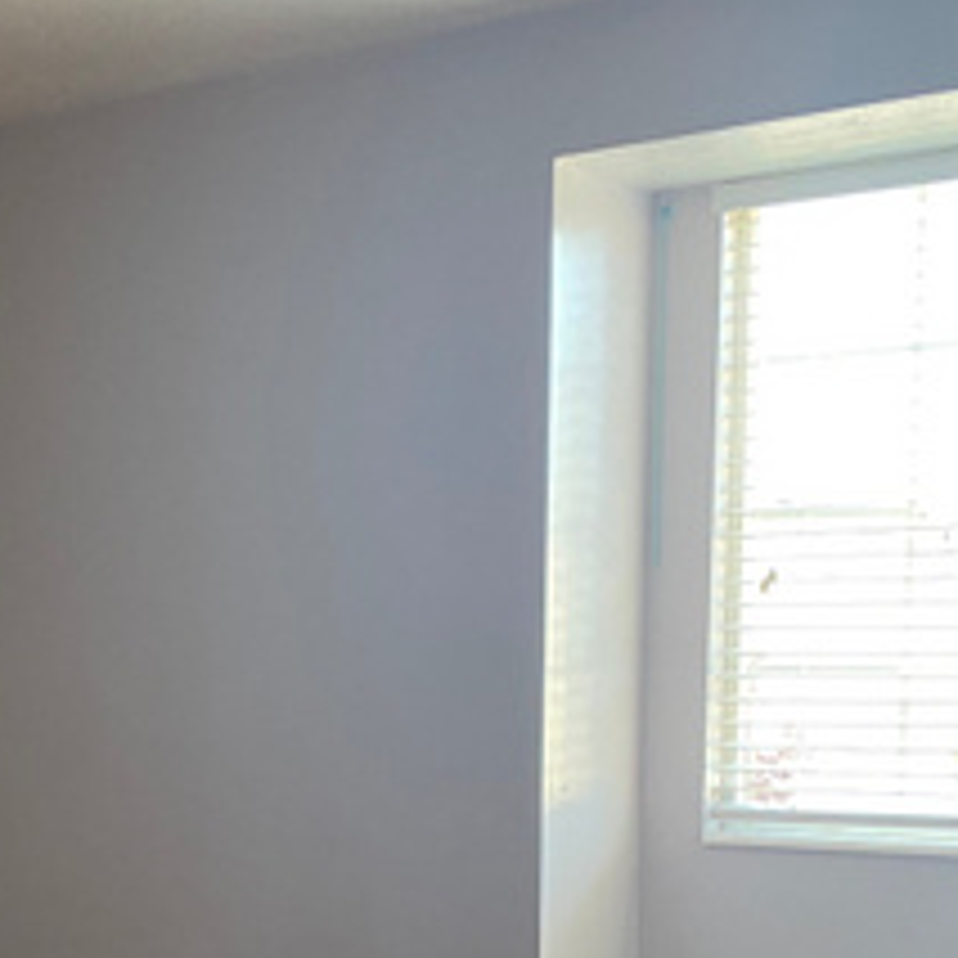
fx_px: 2160
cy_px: 819
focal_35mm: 69
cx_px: -319
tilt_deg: -4.7
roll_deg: +0.5
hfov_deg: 22.2
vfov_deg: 24.4
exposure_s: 1/61
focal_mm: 4.25
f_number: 1.8
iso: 125
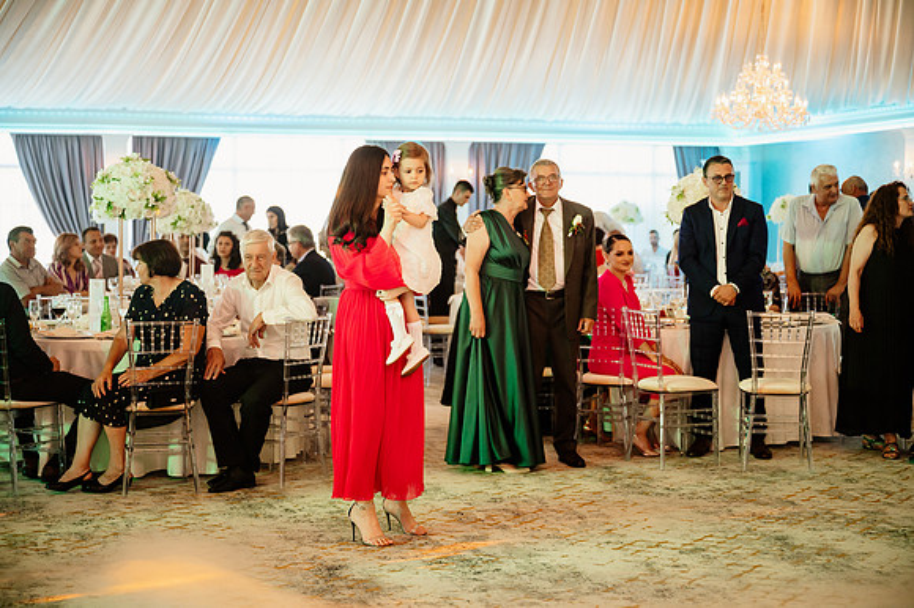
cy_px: 304
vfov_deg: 23.4
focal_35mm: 58
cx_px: 457
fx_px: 1472
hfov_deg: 34.5
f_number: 2.8
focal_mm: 58
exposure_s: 1/160
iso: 2000
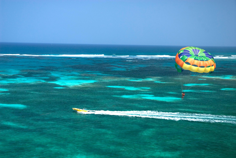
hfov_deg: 37.8
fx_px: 345
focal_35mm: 52
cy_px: 79
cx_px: 118
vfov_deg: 25.8
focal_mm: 35
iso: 100
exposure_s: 1/250
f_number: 5.6
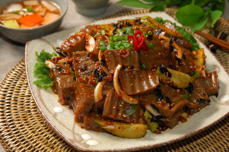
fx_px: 524
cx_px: 114
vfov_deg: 16.5
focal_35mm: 82
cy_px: 76
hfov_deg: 24.6
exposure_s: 1/100
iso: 100
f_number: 5.6
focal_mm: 55
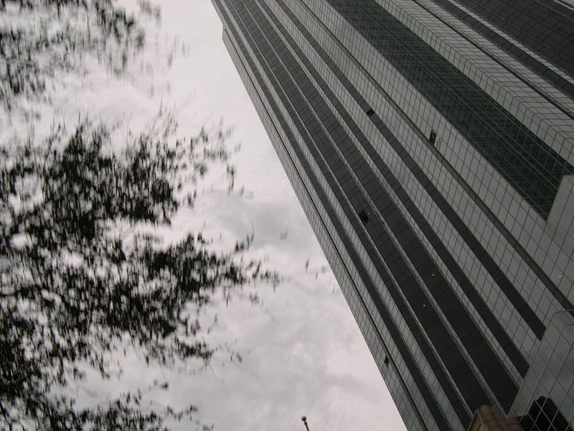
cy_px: 216
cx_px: 287
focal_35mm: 38
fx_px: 630
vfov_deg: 37.7
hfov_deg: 49.0
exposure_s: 1/91.7
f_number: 7.6
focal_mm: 8
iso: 100
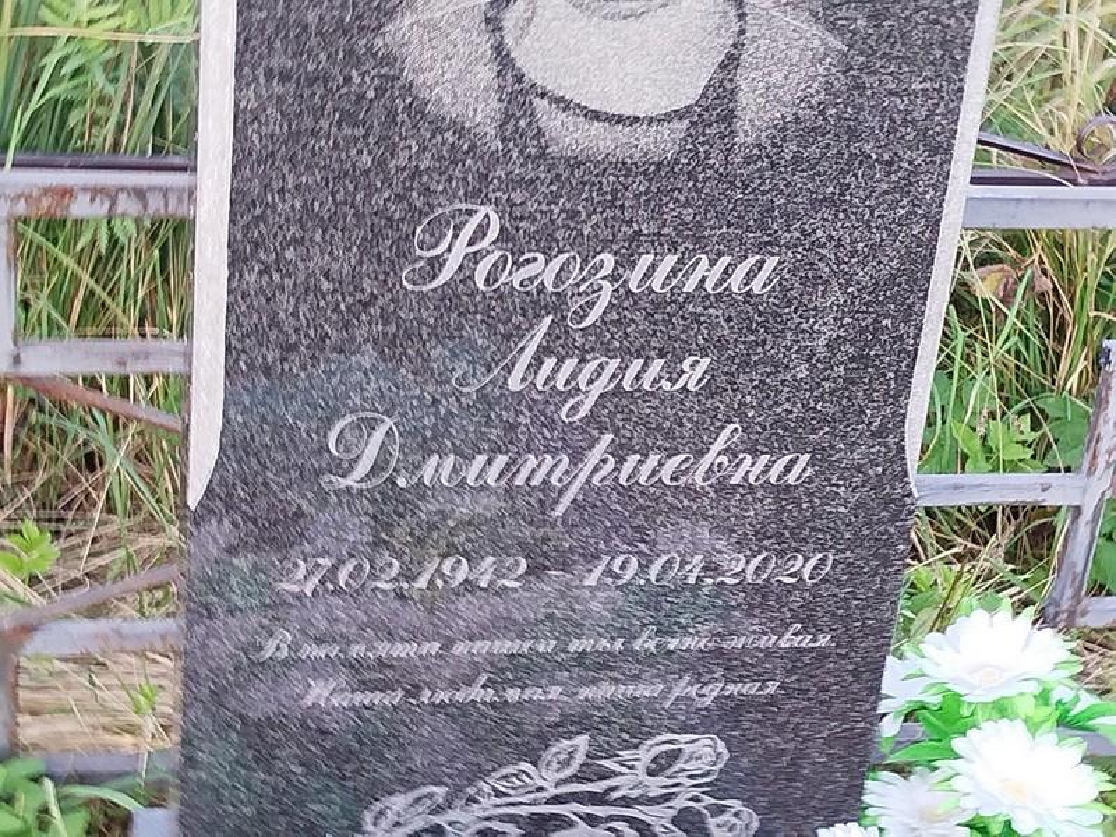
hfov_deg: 27.0
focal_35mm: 72
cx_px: 558
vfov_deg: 20.4
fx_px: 2321
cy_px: 418
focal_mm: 5.31
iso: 125
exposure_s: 1/33
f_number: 1.7
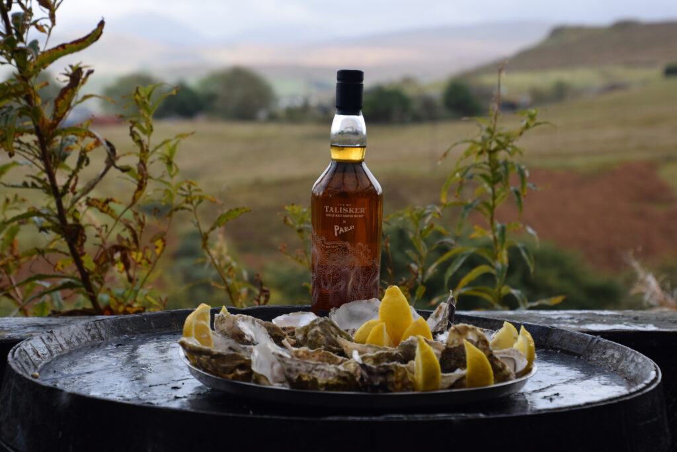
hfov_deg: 23.4
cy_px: 226
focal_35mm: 87
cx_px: 338
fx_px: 1636
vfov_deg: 15.7
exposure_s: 1/500
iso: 400
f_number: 5.6
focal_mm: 58
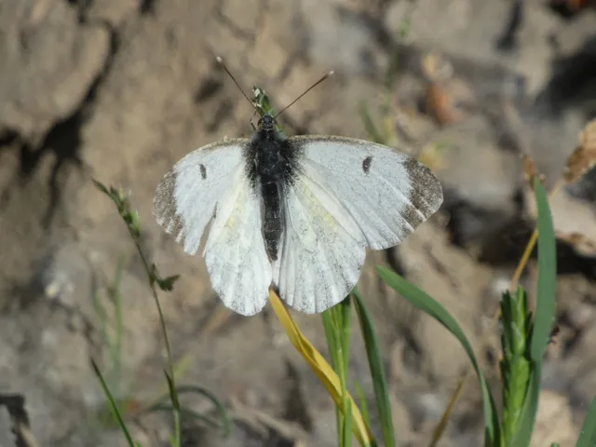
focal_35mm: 681
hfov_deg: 2.9
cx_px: 298
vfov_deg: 2.2
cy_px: 224
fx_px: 11725
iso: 80
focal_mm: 121.9
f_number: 5.6
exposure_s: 1/500
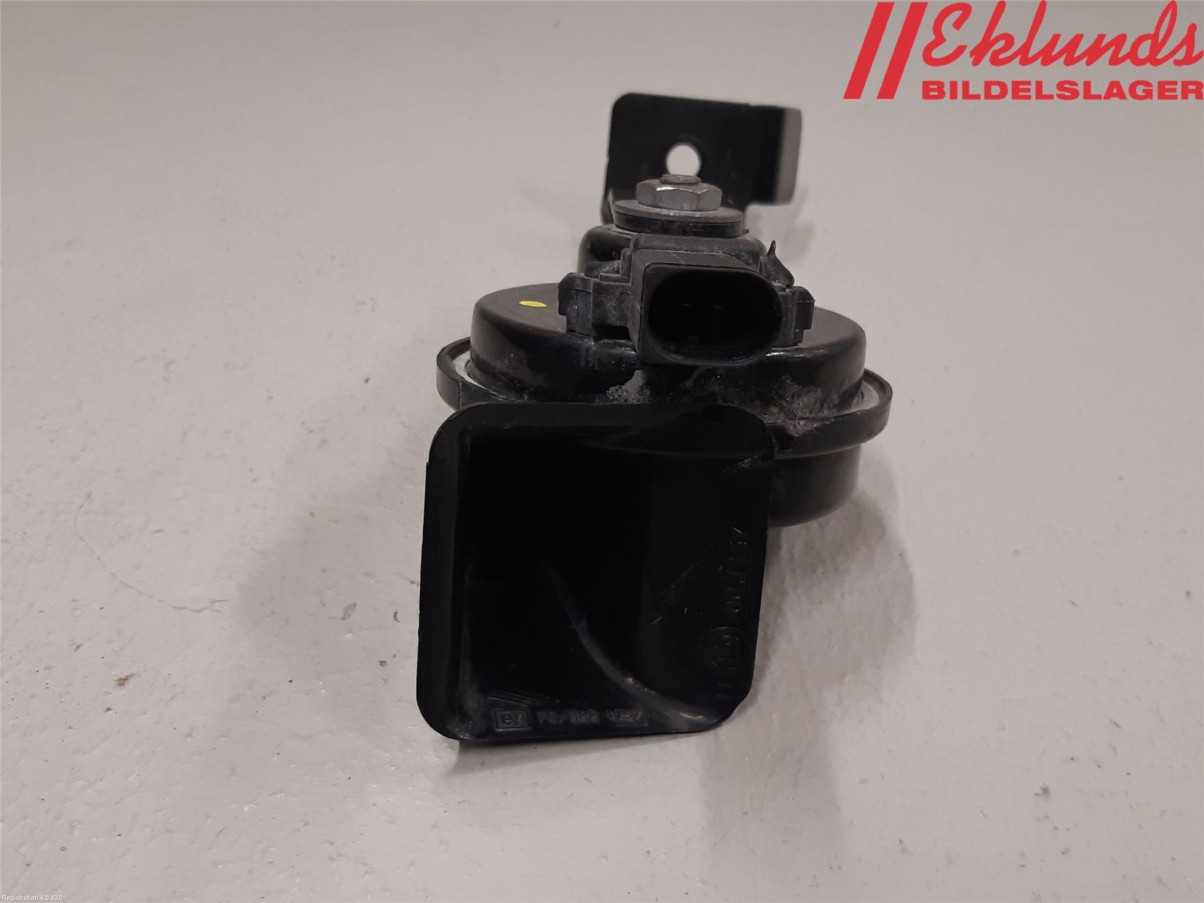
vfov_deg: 53.1
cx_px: 602
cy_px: 452
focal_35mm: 26
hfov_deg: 67.3
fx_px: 904
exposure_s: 1/50
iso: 100
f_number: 1.7
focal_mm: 3.93
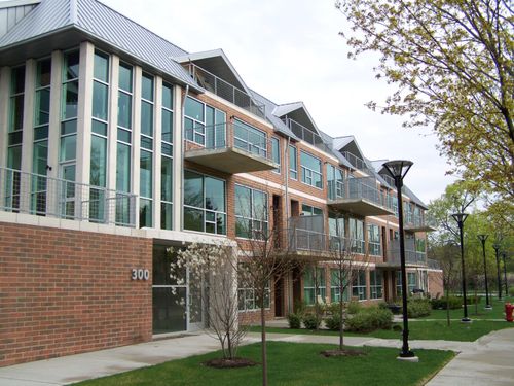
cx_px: 257
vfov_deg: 37.7
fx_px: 564
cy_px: 193
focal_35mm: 38
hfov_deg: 49.0
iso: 64
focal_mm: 6.3
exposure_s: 1/320
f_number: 2.8
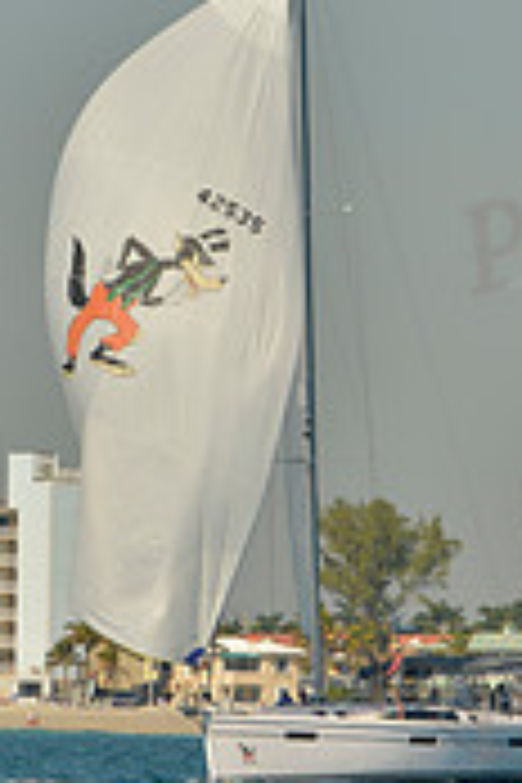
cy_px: 477
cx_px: 232
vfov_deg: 3.1
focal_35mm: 667
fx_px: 14506
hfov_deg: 2.1
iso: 200
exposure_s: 1/640
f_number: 8
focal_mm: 200
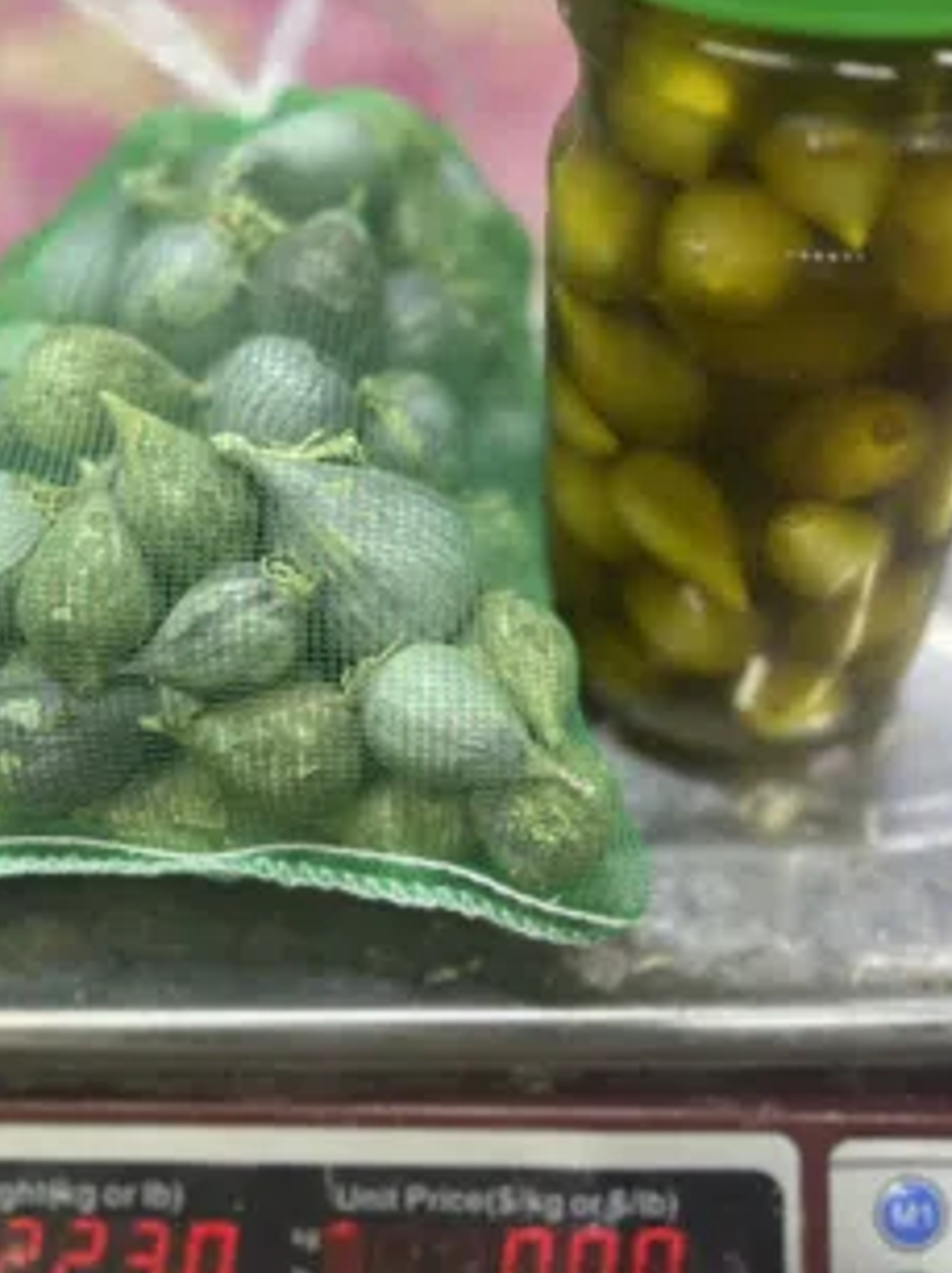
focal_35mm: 34
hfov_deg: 41.7
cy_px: 578
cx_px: 499
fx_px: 1248
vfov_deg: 53.9
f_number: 1.5
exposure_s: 1/100
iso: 80
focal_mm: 5.7
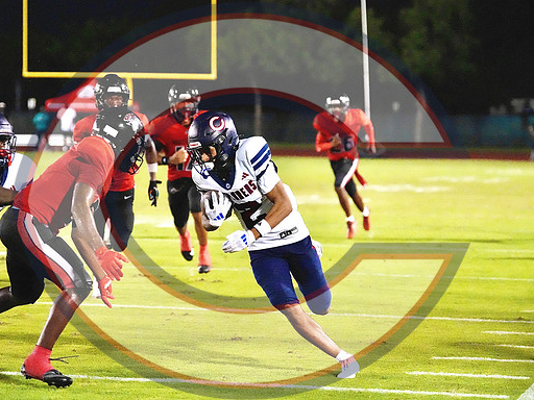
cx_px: 241
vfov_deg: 9.5
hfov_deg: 12.6
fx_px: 2422
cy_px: 201
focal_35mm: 157
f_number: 4
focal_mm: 144
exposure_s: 1/1000
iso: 40000
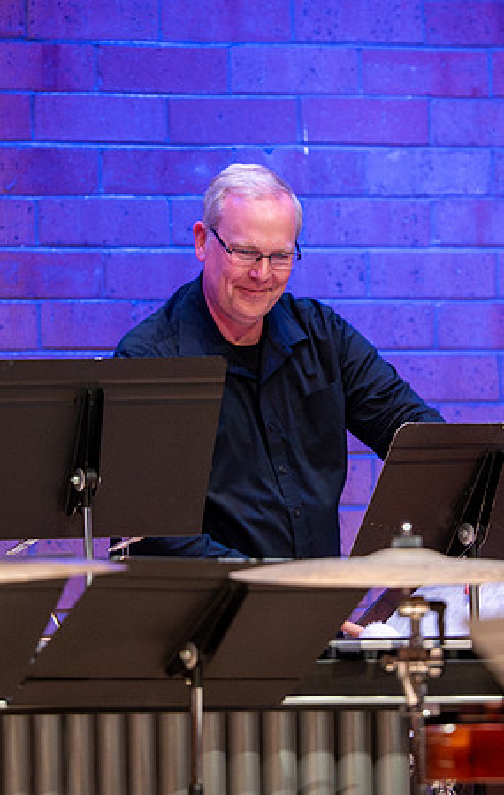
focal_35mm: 511
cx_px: 295
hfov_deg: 2.6
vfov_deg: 4.1
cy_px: 374
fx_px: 11131
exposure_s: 1/320
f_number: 2.8
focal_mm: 200
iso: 3200
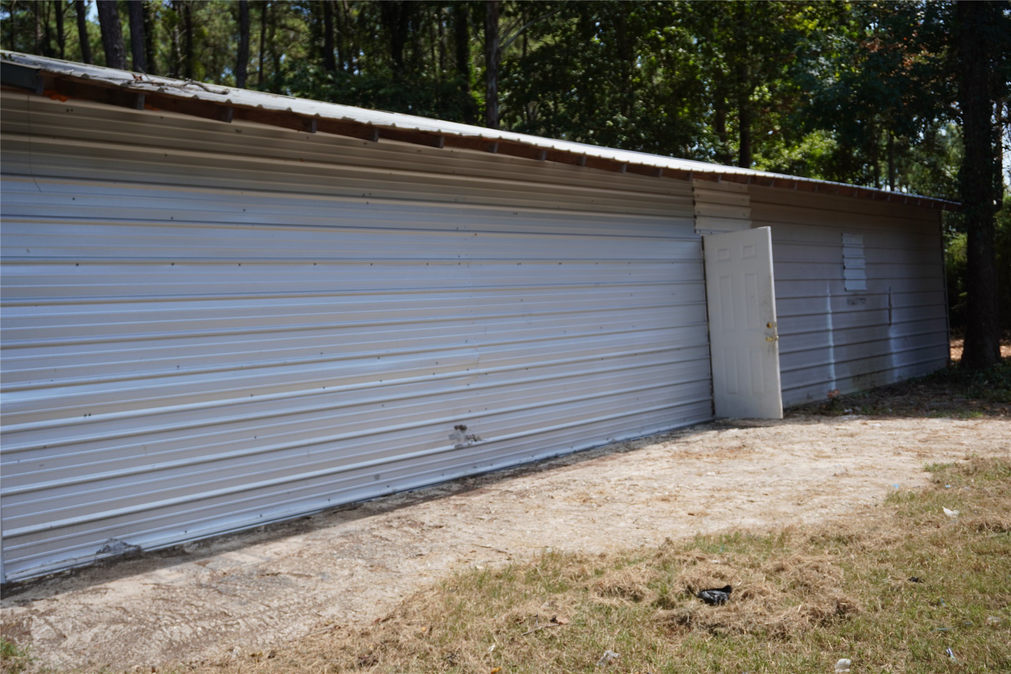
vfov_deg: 31.9
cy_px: 337
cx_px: 506
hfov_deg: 46.4
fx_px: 1179
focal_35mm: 42
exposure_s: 1/250
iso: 100
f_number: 5
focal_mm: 28
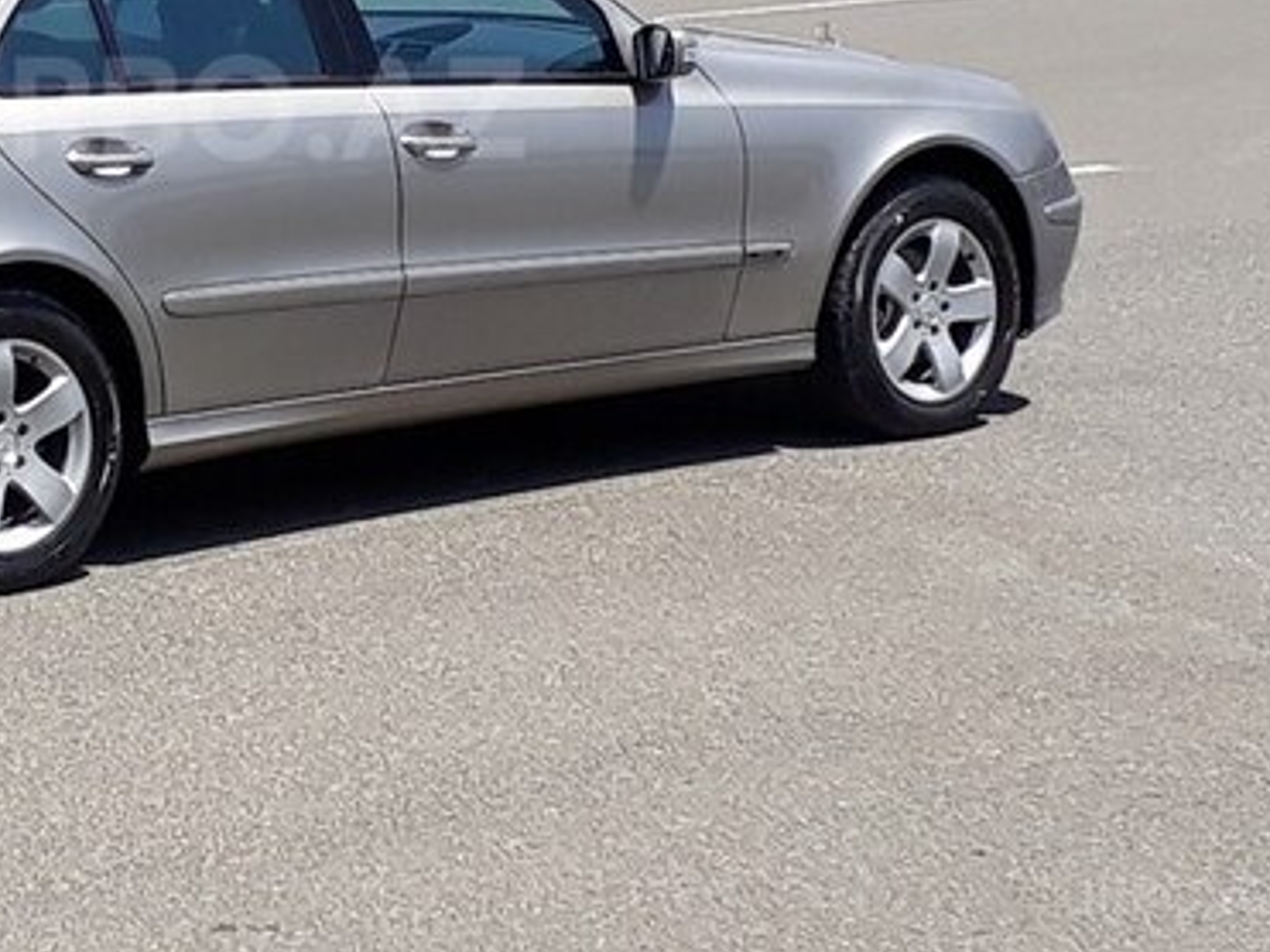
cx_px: 175
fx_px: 1760
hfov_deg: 37.6
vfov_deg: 29.1
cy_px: 108
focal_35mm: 48
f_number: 1.9
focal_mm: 3.6
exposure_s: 1/1259
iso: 40
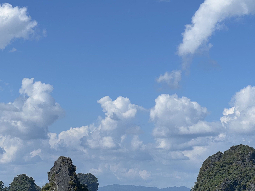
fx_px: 854
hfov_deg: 17.0
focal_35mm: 116
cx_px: 110
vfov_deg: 12.8
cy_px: 95
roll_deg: +0.0
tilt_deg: +7.7
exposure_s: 1/1206
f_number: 2.8
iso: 32
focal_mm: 9
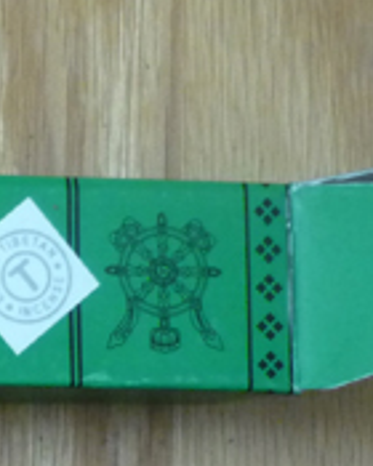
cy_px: 419
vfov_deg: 13.8
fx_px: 1904
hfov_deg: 10.2
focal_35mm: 138
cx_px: -410
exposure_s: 1/15
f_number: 2.8
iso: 400
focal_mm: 5.5
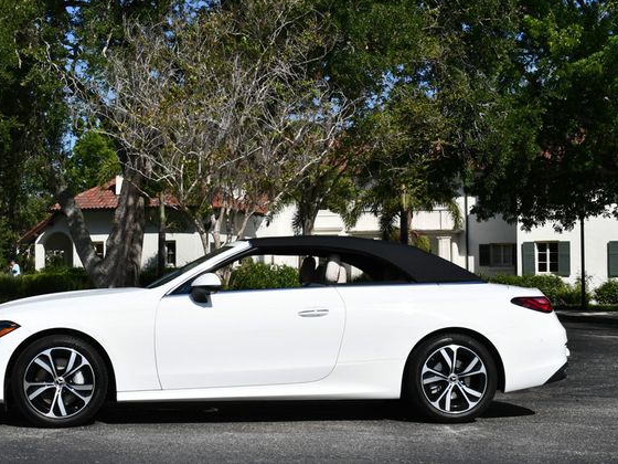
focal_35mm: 66
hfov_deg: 29.4
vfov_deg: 22.3
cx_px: 267
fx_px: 1178
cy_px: 229
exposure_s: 1/320
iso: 100
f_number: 9
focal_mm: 30
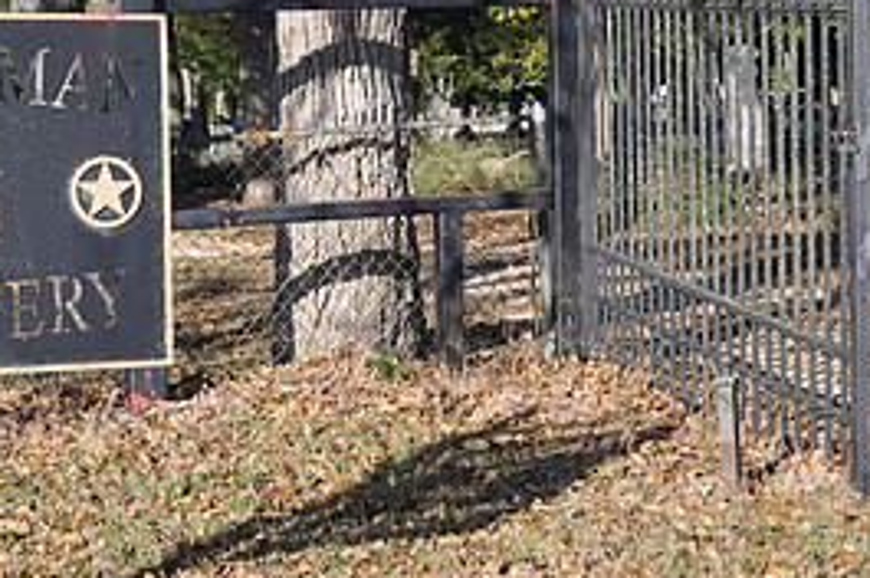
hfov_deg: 17.8
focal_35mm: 115
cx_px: 552
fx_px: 2778
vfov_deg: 11.9
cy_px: 212
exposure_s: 1/200
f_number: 7.1
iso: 200
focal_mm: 35
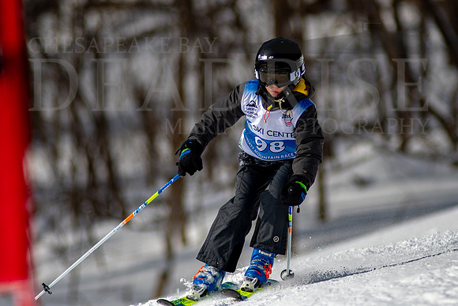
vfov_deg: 2.5
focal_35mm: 544
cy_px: 126
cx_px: 255
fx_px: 6916
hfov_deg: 3.8
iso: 100
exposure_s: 1/6400
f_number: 2.8
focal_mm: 300
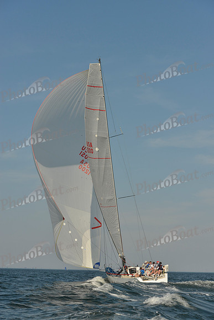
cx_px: 107
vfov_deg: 28.8
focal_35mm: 70
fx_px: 624
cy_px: 160
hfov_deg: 19.5
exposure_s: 1/1600
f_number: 7.1
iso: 200
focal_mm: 70
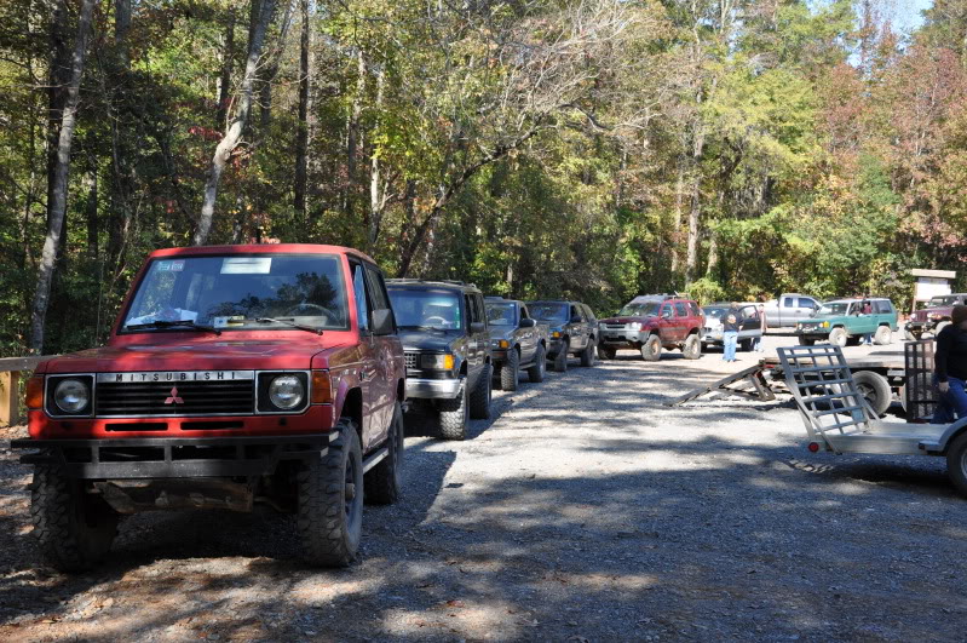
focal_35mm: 42
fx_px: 1127
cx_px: 484
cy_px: 322
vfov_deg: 31.8
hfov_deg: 46.4
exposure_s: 1/200
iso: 200
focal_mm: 28
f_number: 7.1
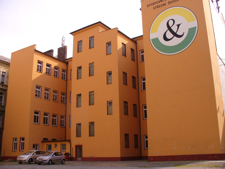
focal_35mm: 37
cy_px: 84
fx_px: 240
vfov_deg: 38.7
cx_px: 112
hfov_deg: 50.1
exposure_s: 1/200
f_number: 5.6
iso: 80
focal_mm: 6.1
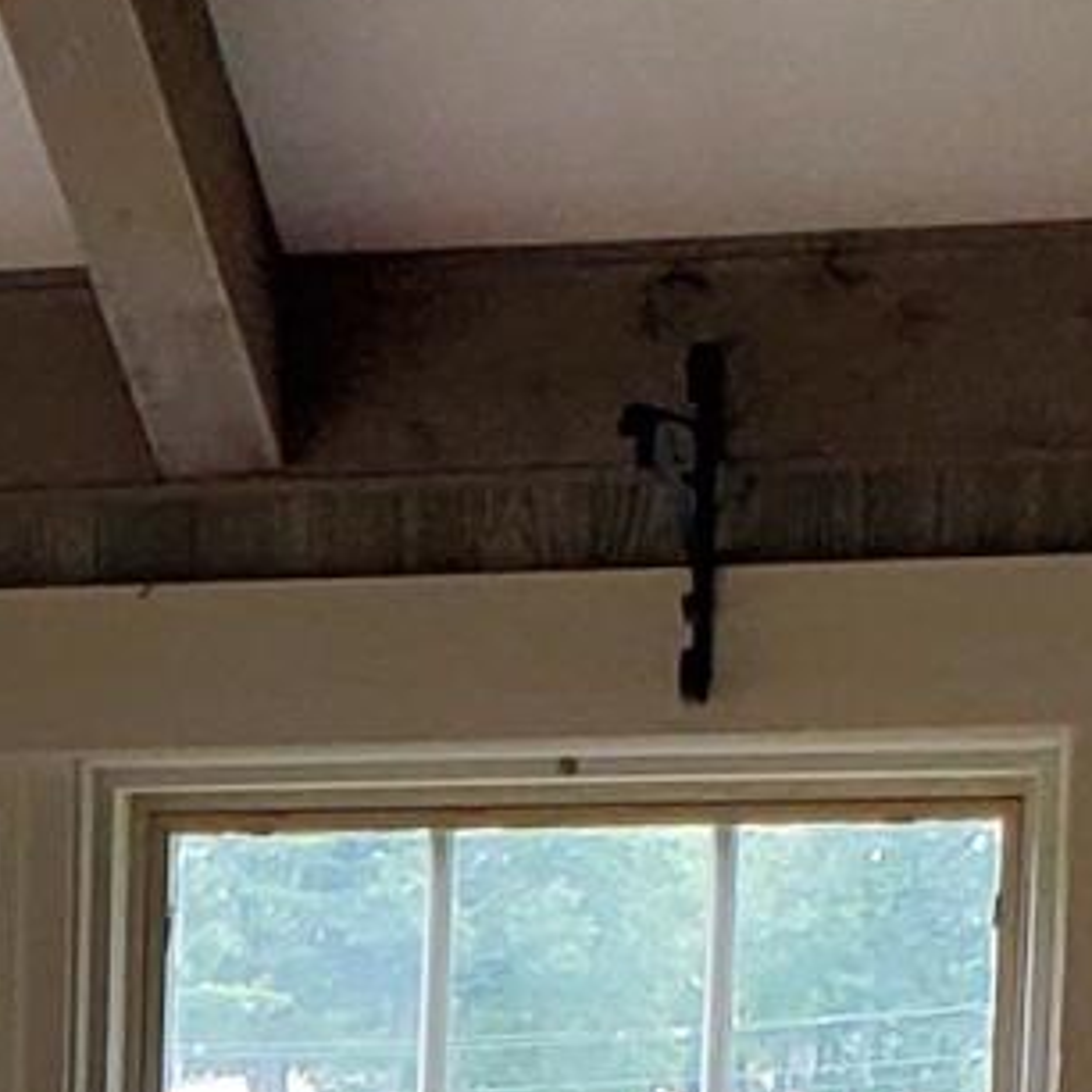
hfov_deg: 7.5
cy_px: 2248
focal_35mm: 225
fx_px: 8030
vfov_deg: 7.4
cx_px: -1110
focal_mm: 4.3
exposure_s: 1/120
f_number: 2.4
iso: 100
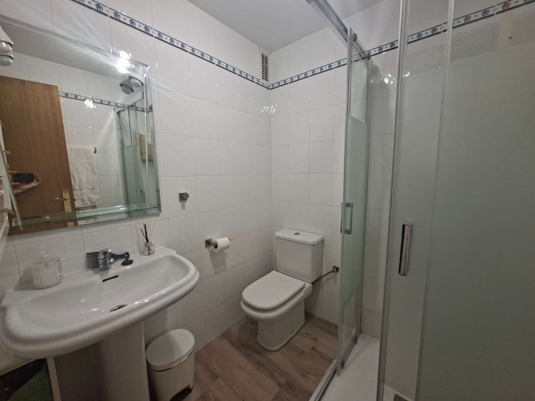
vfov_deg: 89.9
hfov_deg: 106.2
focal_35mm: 13
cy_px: 200
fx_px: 201
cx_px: 268
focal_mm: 1.74
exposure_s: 1/50
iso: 125
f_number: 2.2
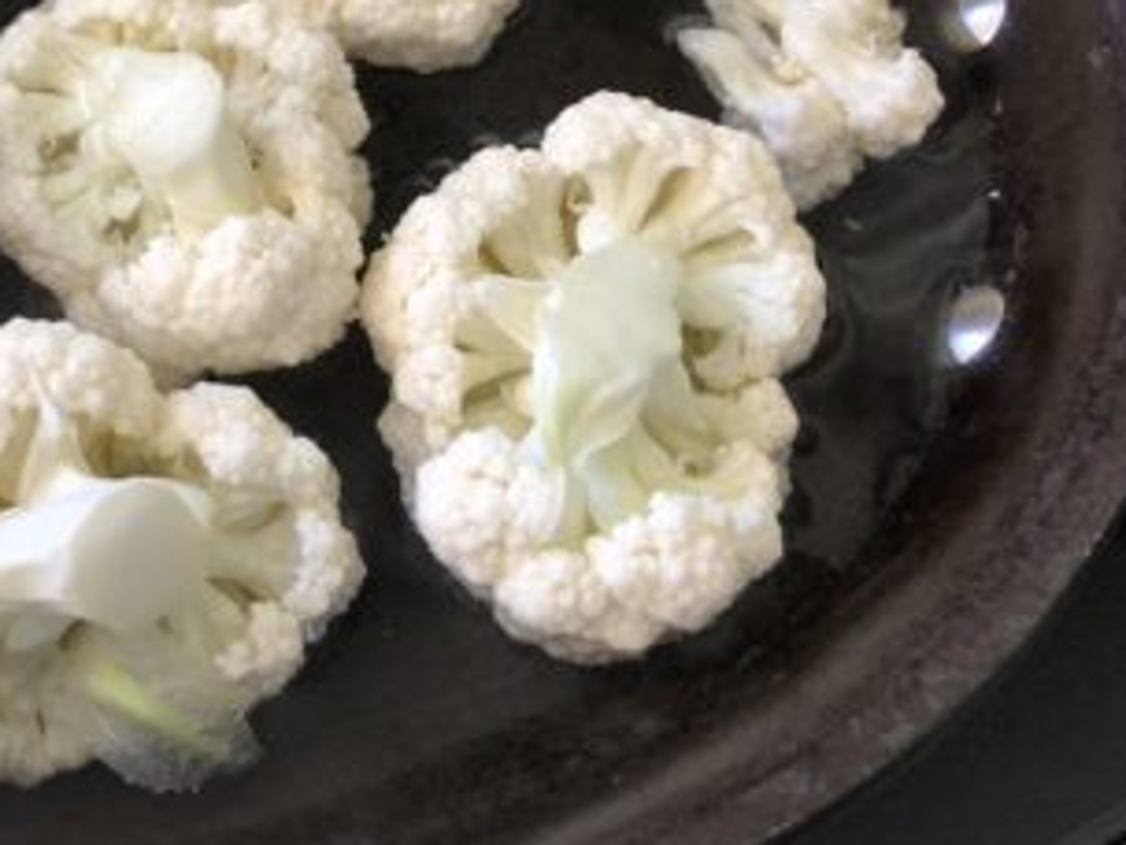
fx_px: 1919
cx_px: 26
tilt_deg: -55.3
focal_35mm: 59
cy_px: 111
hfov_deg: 30.6
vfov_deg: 24.2
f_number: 1.8
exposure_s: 1/20
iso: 40
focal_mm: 4
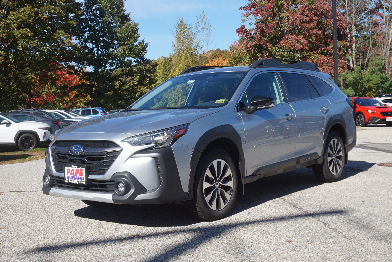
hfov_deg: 41.1
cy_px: 131
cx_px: 196
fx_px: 523
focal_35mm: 48
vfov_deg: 28.1
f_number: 8
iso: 100
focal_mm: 32
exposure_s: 1/200
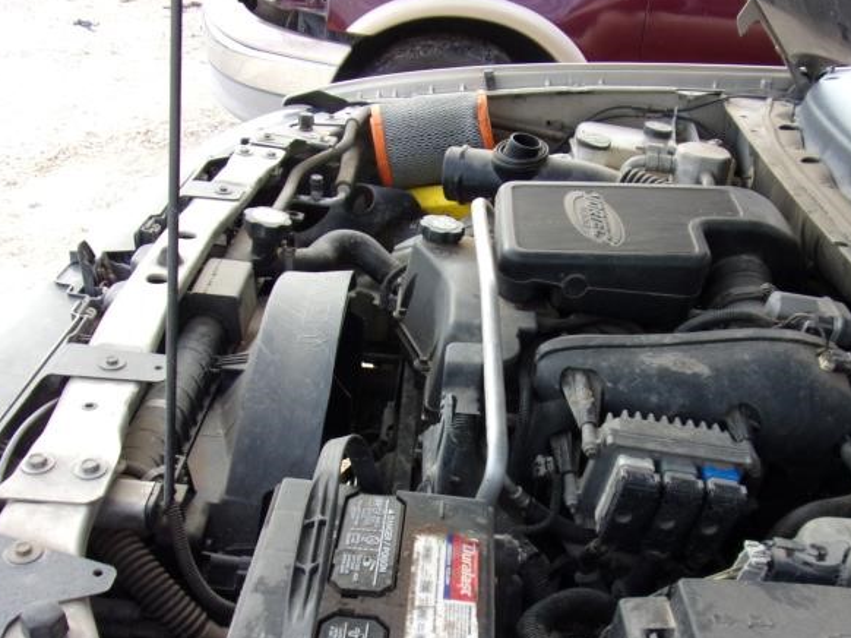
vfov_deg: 42.3
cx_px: 515
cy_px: 429
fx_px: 811
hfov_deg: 54.9
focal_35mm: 33
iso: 80
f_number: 3.3
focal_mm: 4.3
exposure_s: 1/150
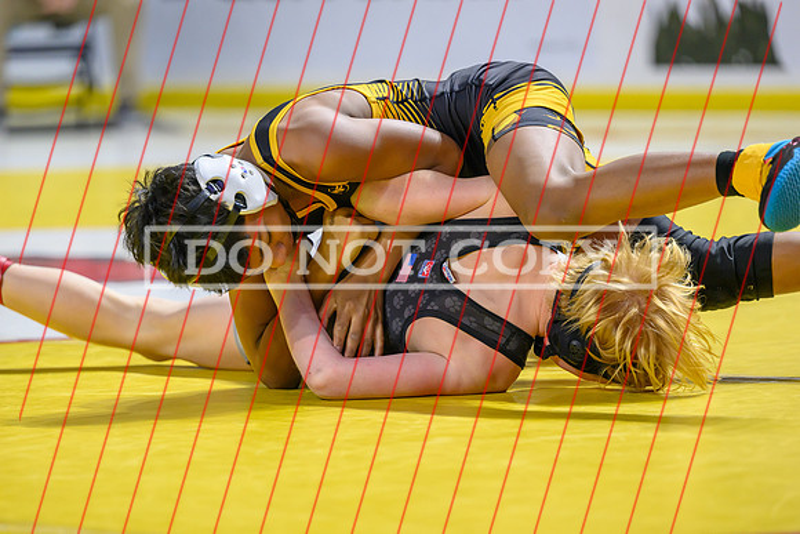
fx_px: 4465
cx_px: 402
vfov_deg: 6.8
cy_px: 335
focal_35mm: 201
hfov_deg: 10.2
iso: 2200
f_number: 2.8
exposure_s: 1/800
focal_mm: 160
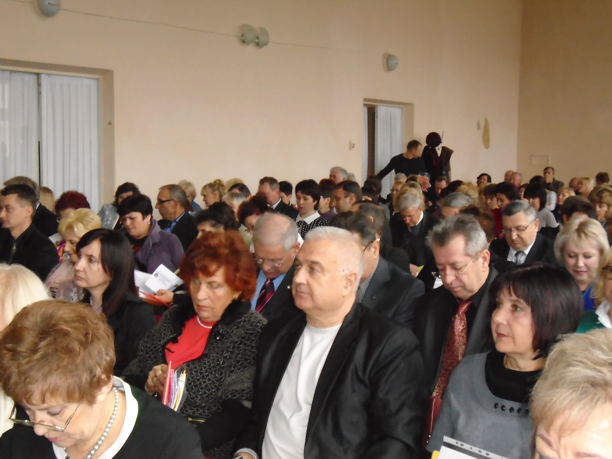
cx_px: 306
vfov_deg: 29.7
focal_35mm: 49
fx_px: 866
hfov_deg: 38.9
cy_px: 230
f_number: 4.5
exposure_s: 1/50
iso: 800
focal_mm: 8.7
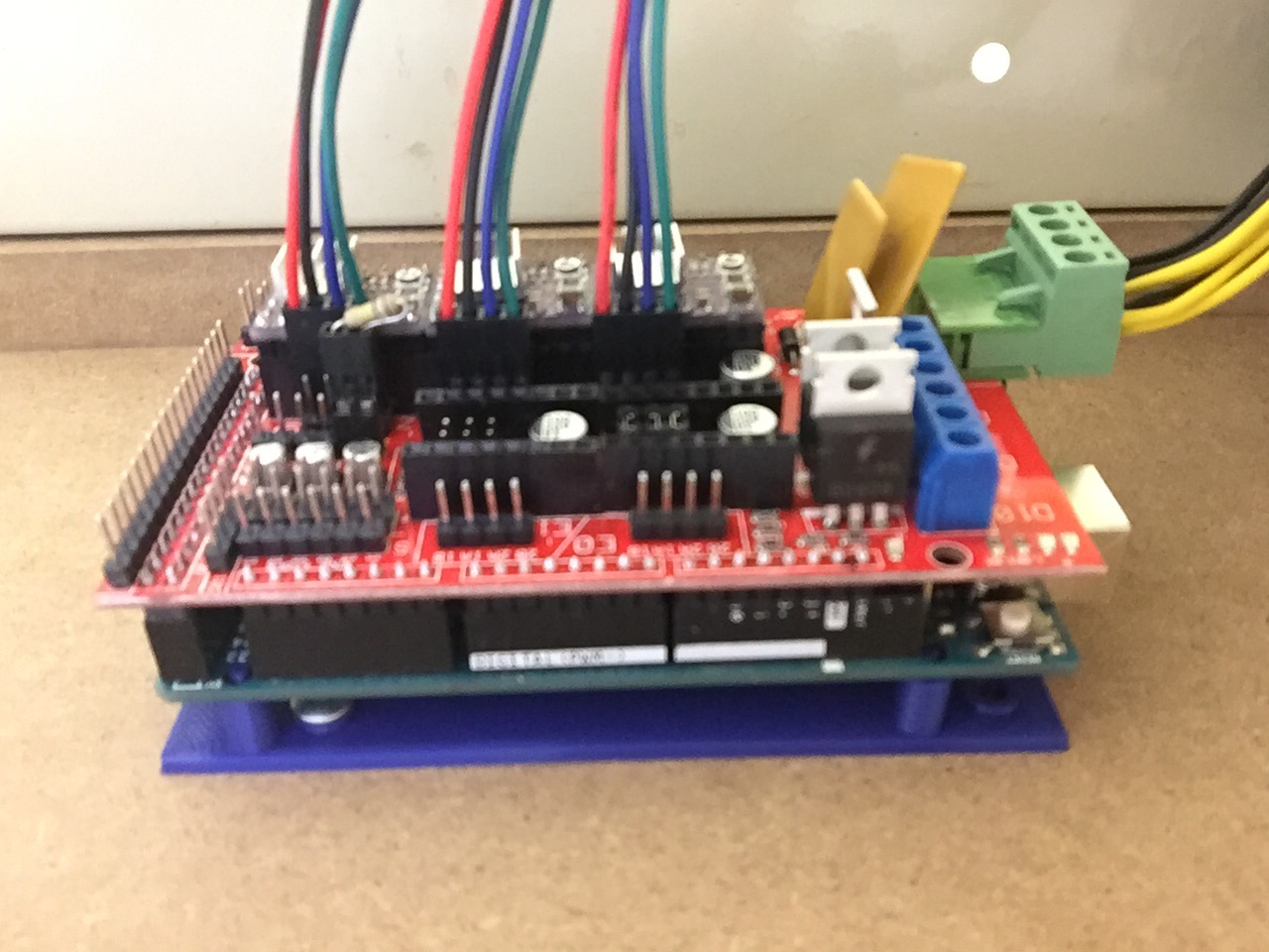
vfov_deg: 45.4
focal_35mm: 31
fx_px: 1136
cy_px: 476
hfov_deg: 58.4
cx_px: 634
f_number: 2.2
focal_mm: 2.65
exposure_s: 1/15
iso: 320
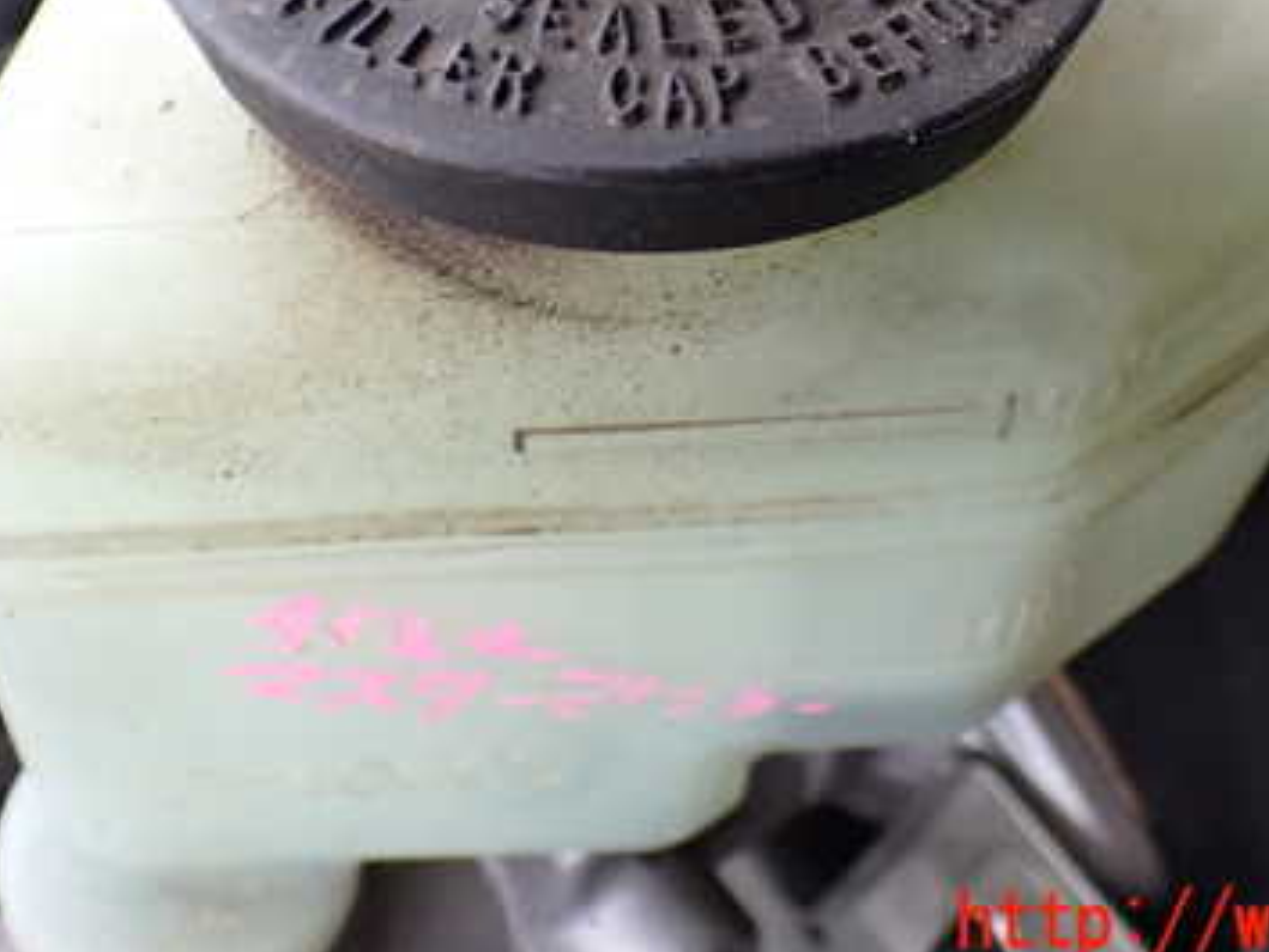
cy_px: 162
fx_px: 1870
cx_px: 690
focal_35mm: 51
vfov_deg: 27.9
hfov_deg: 37.5
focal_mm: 5.4
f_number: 2.3
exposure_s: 1/125
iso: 500
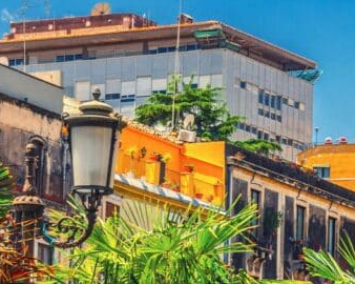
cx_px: 423
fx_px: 2237
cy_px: 263
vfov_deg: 7.2
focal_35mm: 213
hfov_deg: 9.0
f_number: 9
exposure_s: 1/50
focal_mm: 50
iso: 100
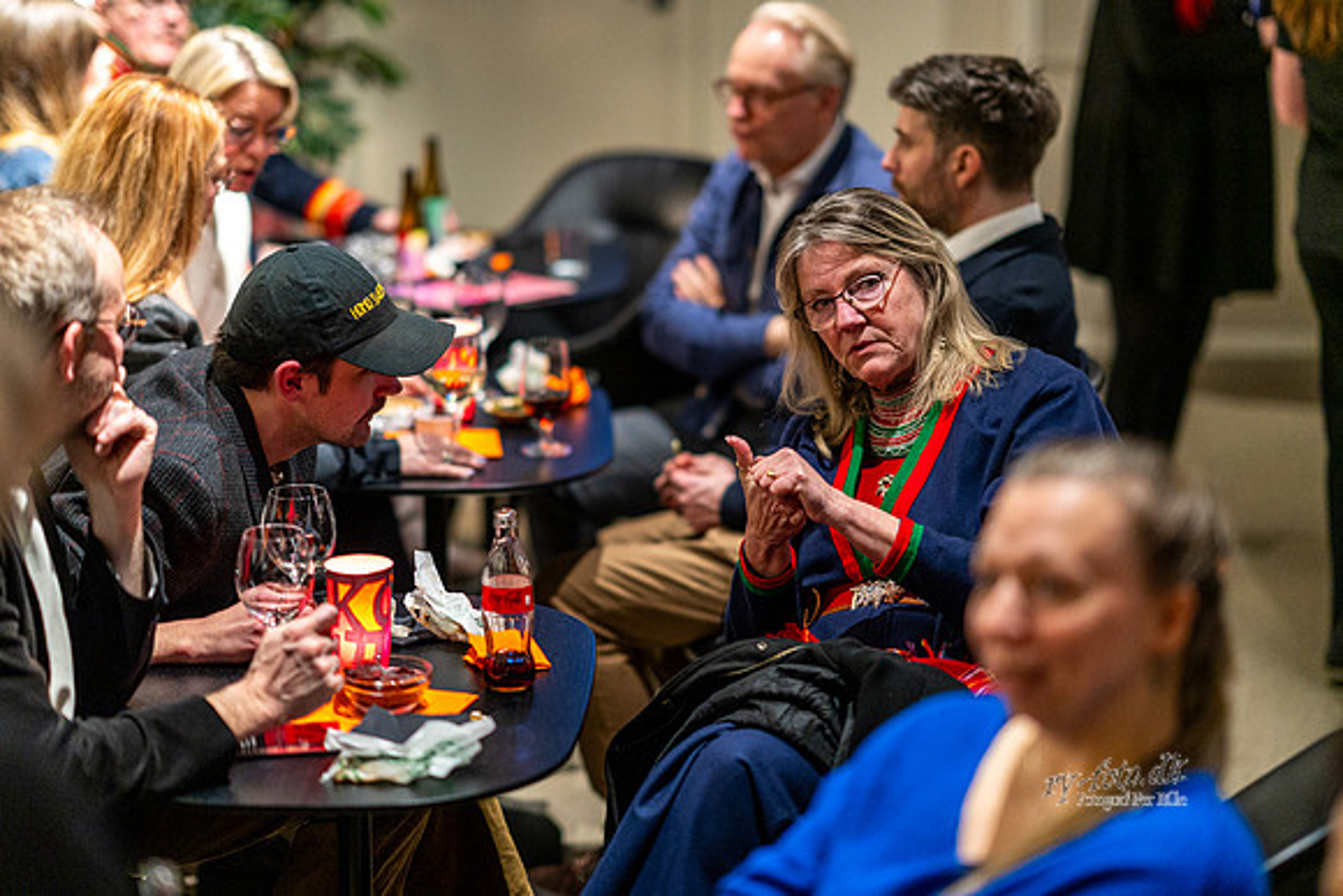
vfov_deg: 15.5
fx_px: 3301
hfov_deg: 23.0
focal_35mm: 88
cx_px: 672
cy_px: 448
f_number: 1.4
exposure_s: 1/160
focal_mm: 85
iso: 2500
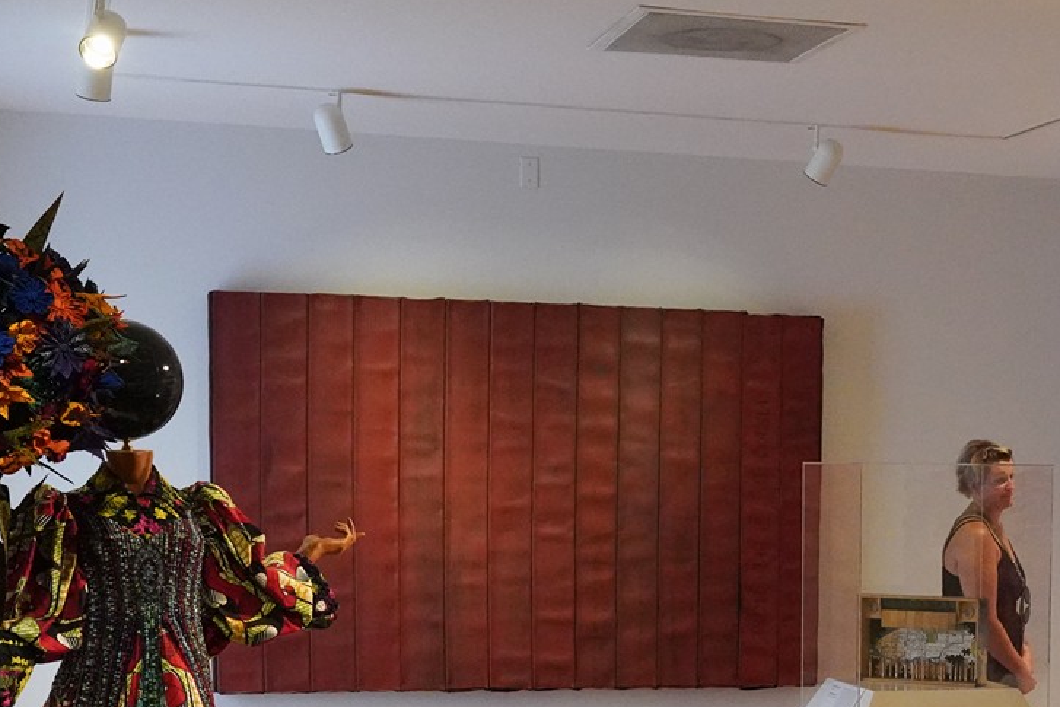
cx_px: 888
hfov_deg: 25.7
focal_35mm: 77
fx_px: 2268
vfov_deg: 17.3
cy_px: 730
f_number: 7.1
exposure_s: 1/100
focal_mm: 28
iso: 8000
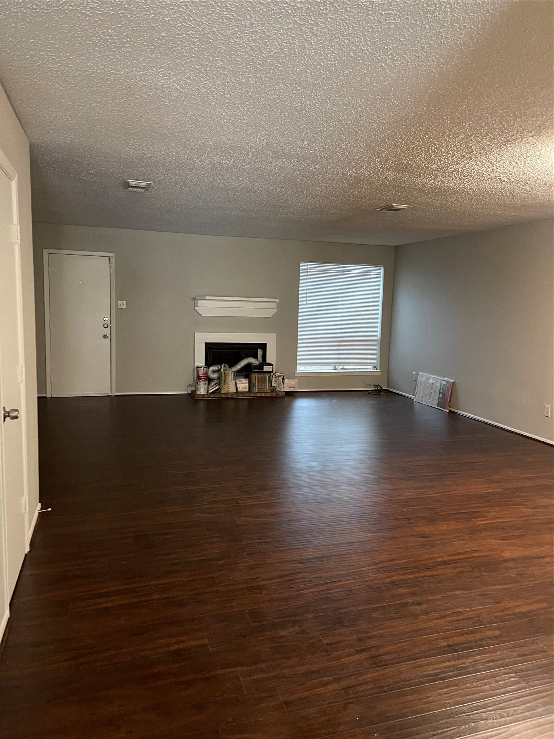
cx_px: 277
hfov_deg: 53.1
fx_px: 555
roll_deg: -1.3
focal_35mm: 26
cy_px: 370
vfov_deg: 67.3
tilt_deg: -7.5
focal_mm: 5.1
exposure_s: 1/30
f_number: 1.6
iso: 640
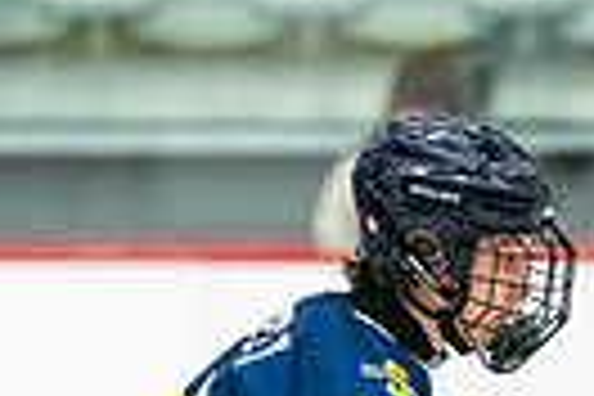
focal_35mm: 766
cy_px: 803
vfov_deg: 1.8
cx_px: 652
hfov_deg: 2.7
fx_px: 12638
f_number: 2.8
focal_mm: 174
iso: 3200
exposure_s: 1/1250
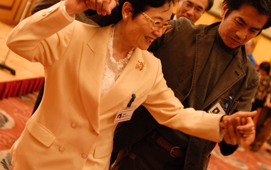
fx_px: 421
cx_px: 123
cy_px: 65
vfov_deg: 22.7
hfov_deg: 35.6
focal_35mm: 57
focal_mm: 28
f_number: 2
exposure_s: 1/90
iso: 800
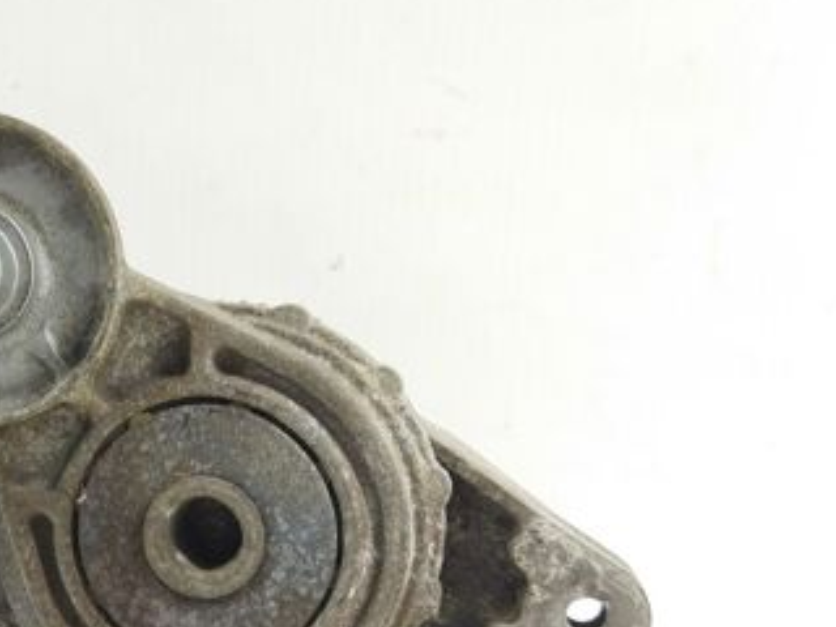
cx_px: 149
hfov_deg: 34.3
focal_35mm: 54
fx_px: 1304
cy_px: 482
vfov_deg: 26.6
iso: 141
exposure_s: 1/100
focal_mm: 4.71
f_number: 1.79
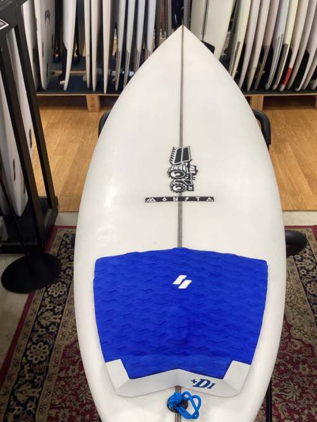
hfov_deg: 38.6
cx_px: 185
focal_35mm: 37
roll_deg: +0.1
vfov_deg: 50.1
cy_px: 214
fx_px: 451
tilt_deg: -35.6
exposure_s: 1/60
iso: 64
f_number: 2.4
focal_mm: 3.3
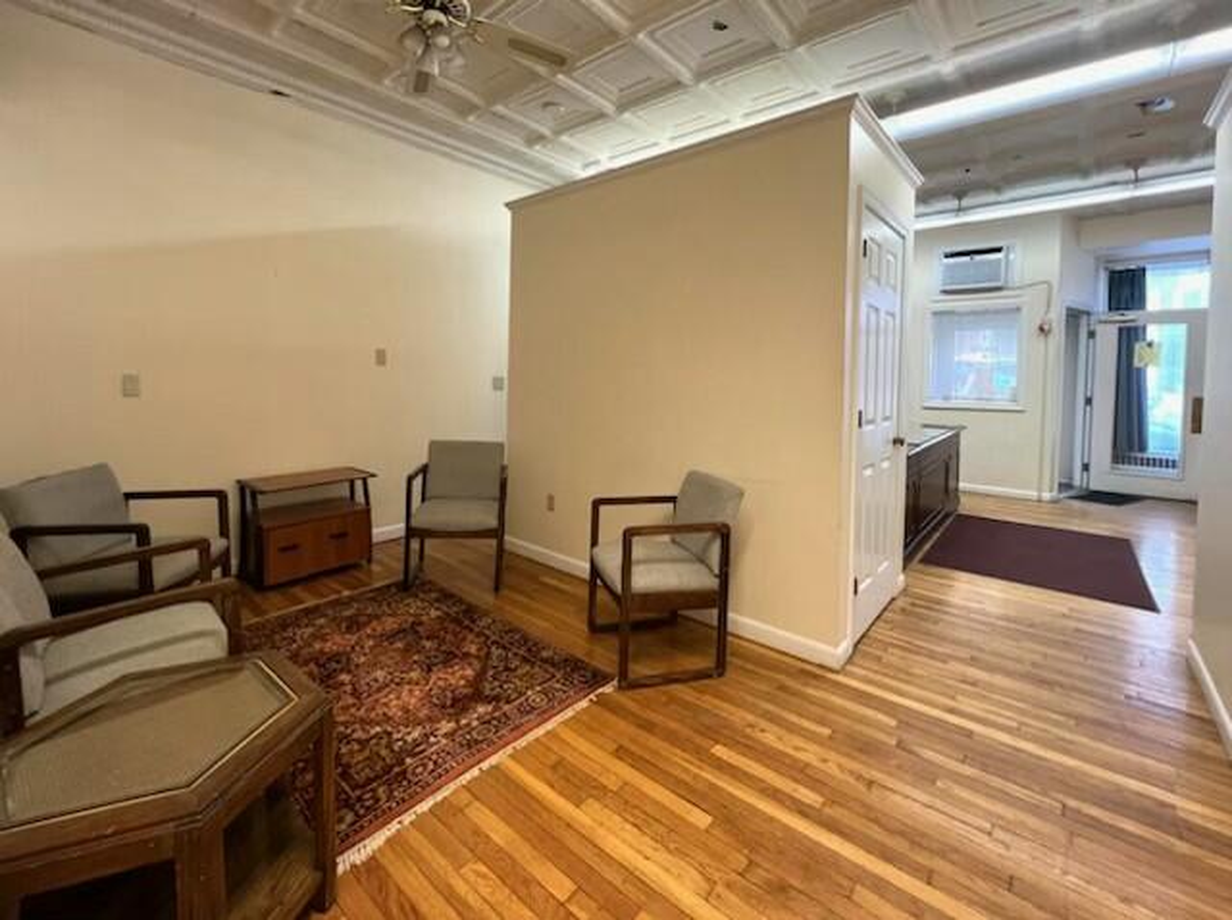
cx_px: 616
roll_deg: -0.4
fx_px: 462
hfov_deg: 106.3
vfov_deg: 89.8
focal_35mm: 13
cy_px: 460
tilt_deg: -9.3
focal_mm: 1.57
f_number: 1.8
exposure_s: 1/120
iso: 200
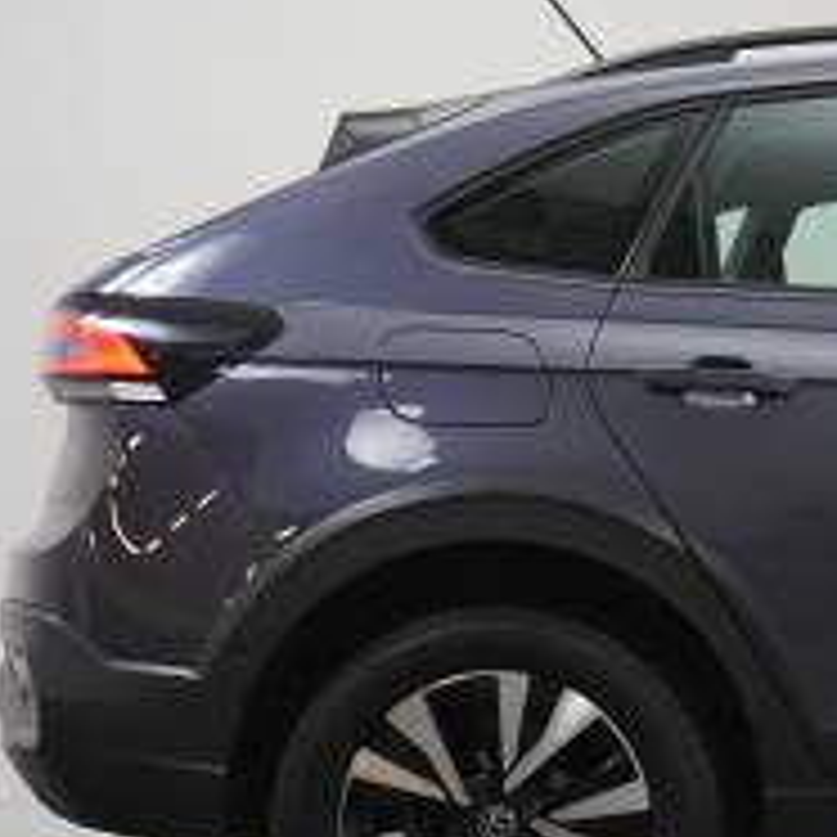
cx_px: 1328
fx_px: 3119
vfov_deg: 15.3
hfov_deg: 14.1
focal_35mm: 114
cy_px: 549
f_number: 4.5
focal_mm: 26
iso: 2000
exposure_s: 1/200
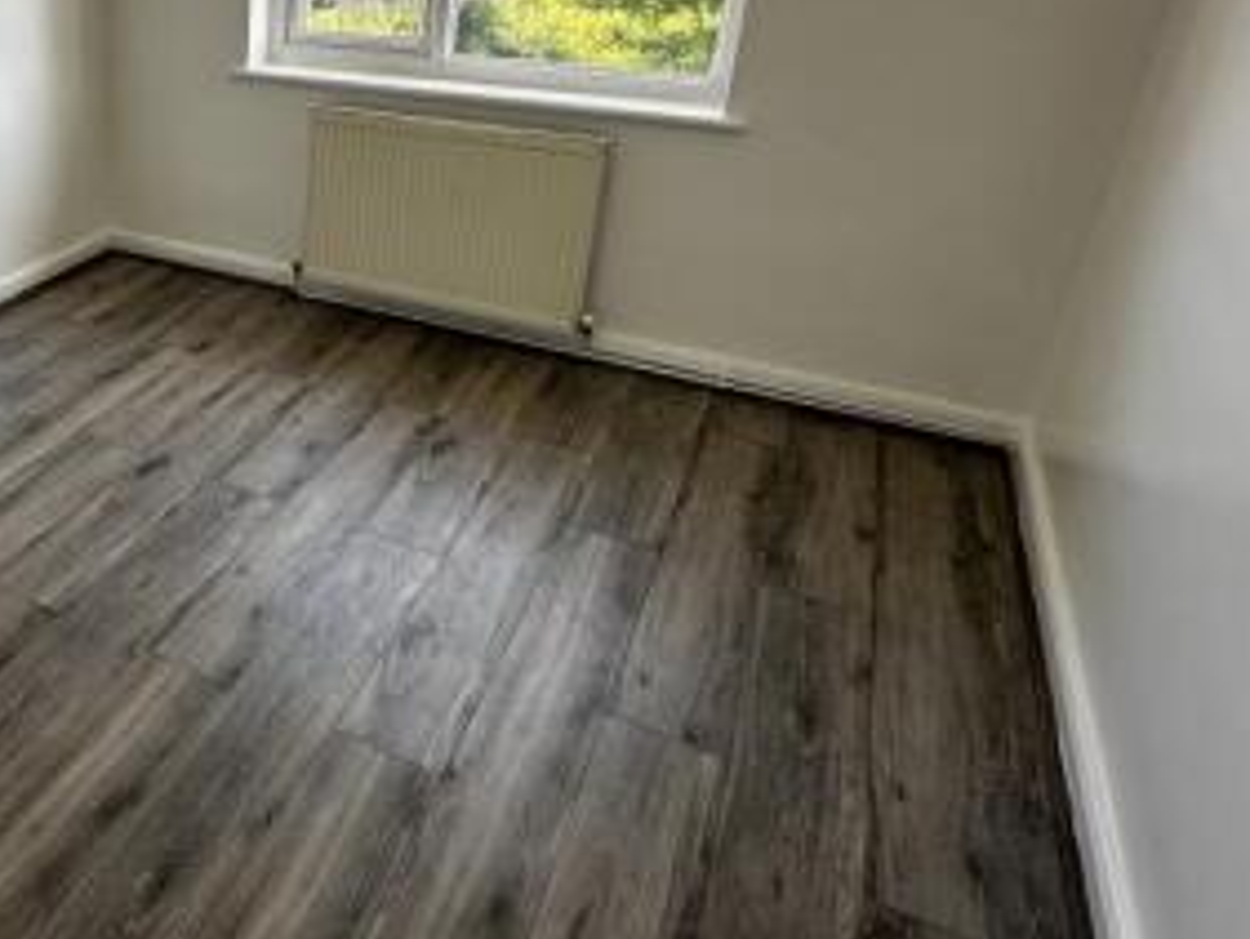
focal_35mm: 29
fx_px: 1048
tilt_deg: -20.8
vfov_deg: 47.1
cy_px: 278
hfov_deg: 54.4
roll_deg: +0.8
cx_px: 145
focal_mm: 2.22
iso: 50
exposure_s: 1/100
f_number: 2.2
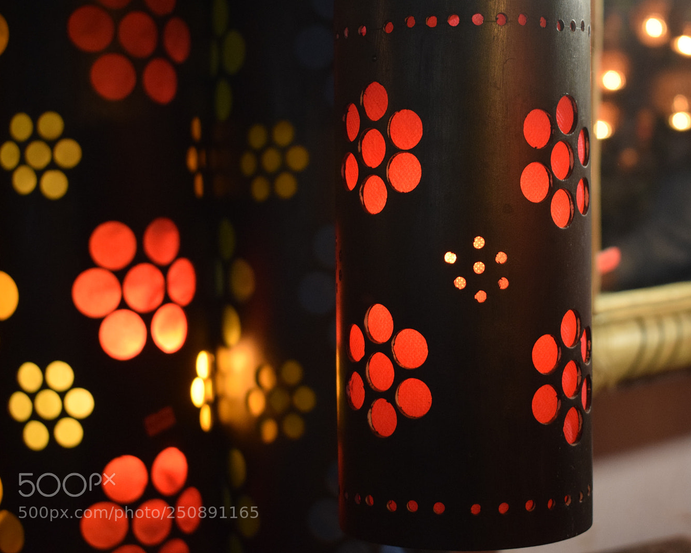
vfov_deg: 22.5
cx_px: 403
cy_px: 275
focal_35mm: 68
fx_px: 1391
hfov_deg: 27.9
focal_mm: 40
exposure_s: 1/60
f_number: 5
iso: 1600
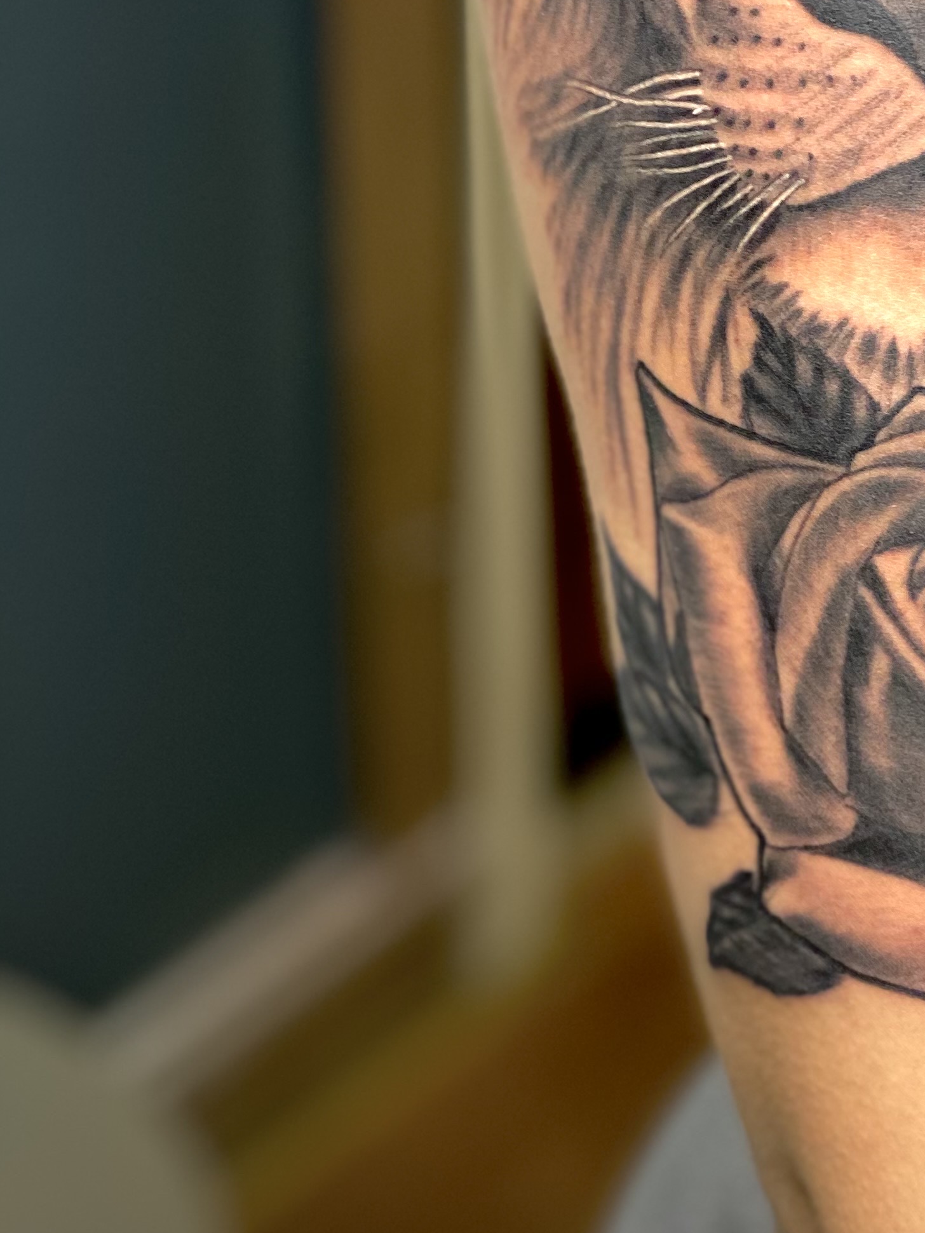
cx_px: 945
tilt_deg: -26.1
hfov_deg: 13.5
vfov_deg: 17.8
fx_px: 3848
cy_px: 3
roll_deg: -2.8
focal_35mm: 108
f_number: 2
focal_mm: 6
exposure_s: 1/120
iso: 80
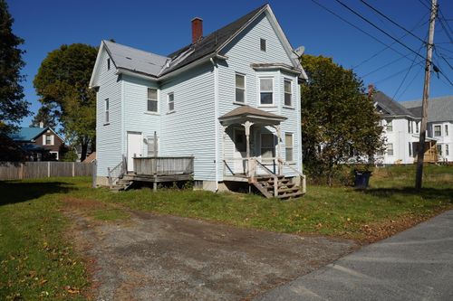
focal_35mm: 24
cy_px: 150
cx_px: 226
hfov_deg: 73.8
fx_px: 302
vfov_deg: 53.1
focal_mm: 24
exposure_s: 1/1000
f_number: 5.6
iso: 100
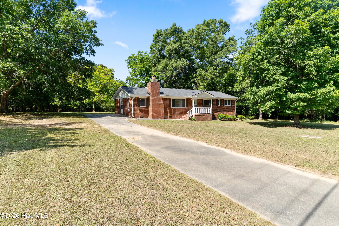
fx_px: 160
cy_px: 113
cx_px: 170
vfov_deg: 70.4
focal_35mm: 17
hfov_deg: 93.3
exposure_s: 1/50
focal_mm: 17
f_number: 8
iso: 50
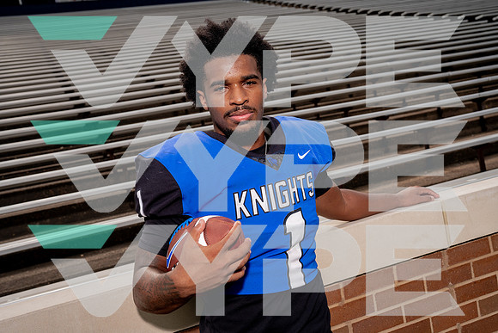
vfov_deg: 35.7
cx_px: 249
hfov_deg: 51.6
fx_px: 515
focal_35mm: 37
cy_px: 166
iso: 100
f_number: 5.6
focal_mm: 36
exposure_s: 1/800
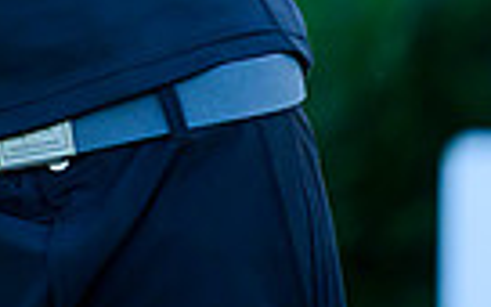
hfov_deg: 2.4
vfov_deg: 1.5
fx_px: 11655
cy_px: -385
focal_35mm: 871
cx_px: -350
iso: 1600
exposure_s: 1/1600
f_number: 2.8
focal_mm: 200
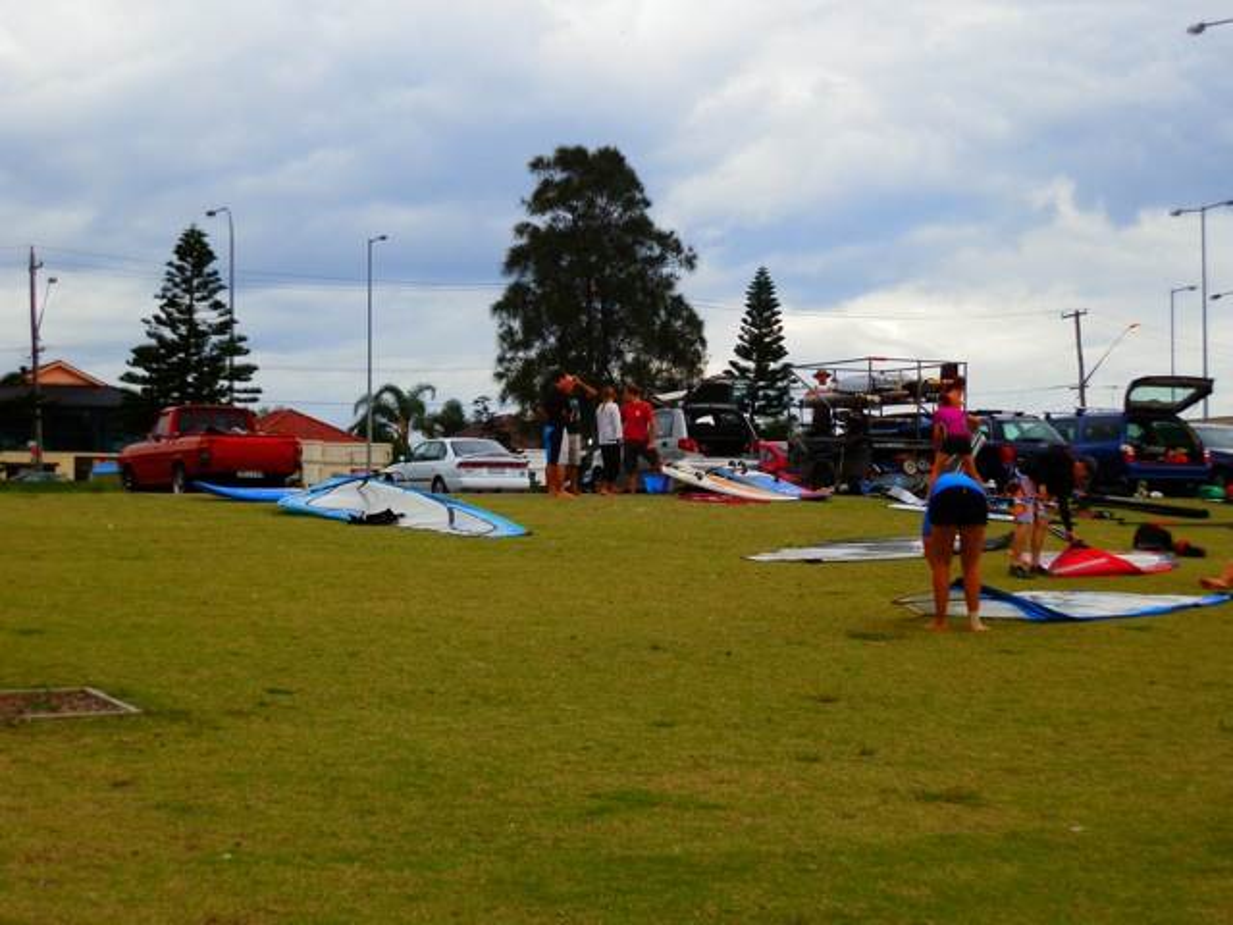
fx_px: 2422
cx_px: 616
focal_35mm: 68
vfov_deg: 21.6
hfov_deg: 28.6
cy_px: 462
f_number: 3.8
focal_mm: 12.25
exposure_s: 1/200
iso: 64
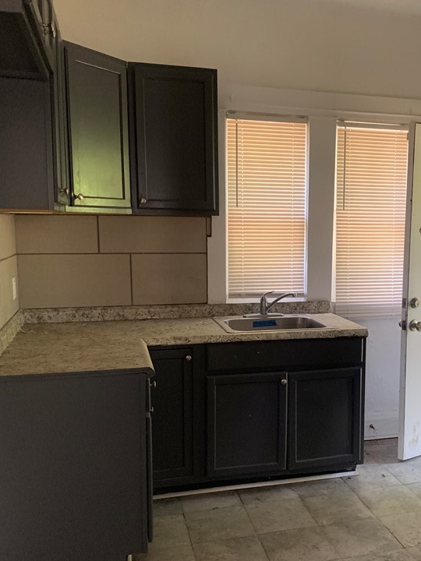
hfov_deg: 38.1
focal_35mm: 37
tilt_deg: -5.9
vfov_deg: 50.1
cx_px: 288
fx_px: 600
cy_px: 310
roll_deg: -2.2
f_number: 1.8
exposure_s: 1/60
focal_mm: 4.25
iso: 250
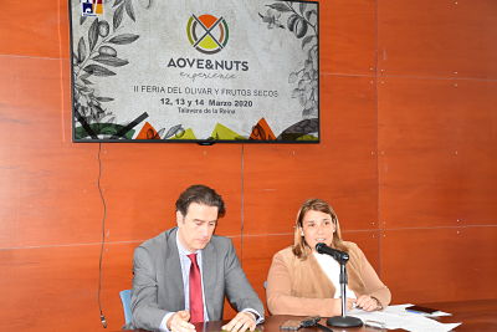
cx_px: 248
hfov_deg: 37.8
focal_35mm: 52
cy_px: 166
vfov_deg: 25.8
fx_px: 725
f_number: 5
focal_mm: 35
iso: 800
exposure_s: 1/100
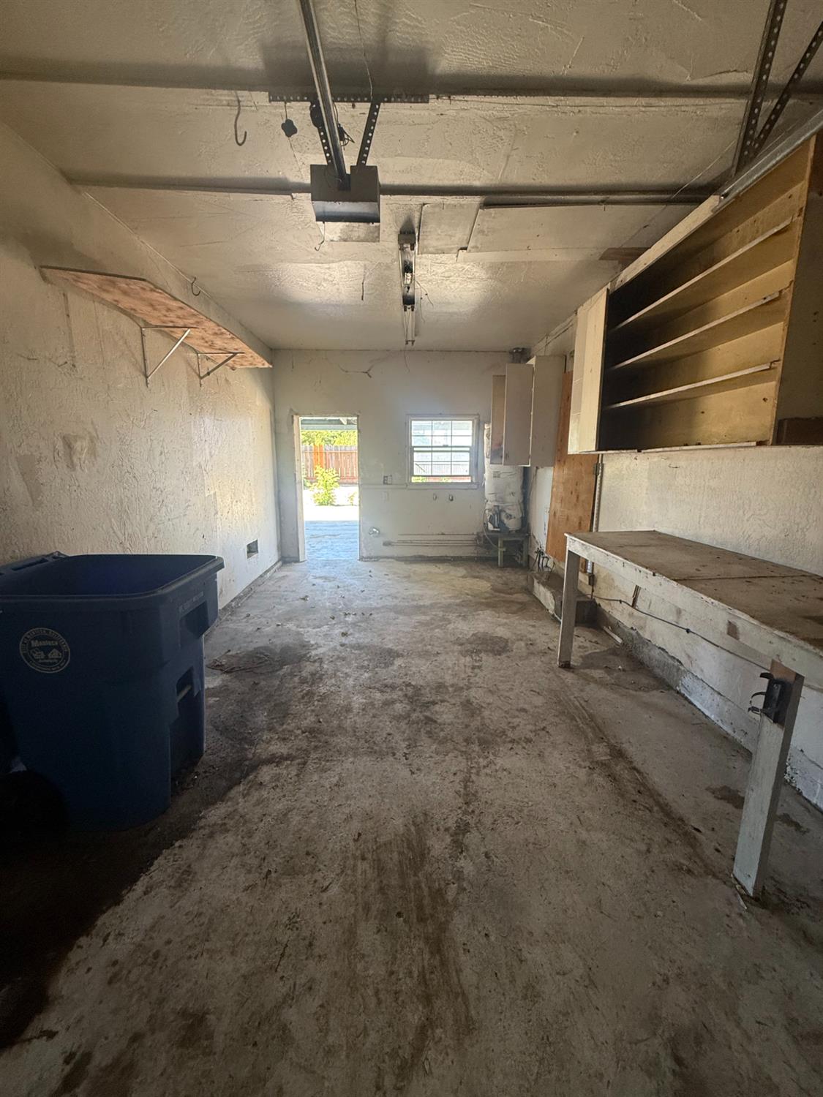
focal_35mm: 14
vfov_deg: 102.1
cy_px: 548
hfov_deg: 85.7
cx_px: 412
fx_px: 444
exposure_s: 1/99
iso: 200
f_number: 2.2
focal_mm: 2.22
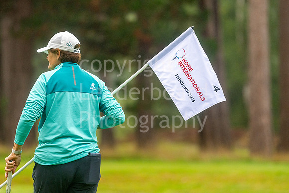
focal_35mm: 450
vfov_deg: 3.1
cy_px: 96
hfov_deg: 4.6
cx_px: 144
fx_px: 3610
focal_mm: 300
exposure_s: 1/1250
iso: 800
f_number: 4
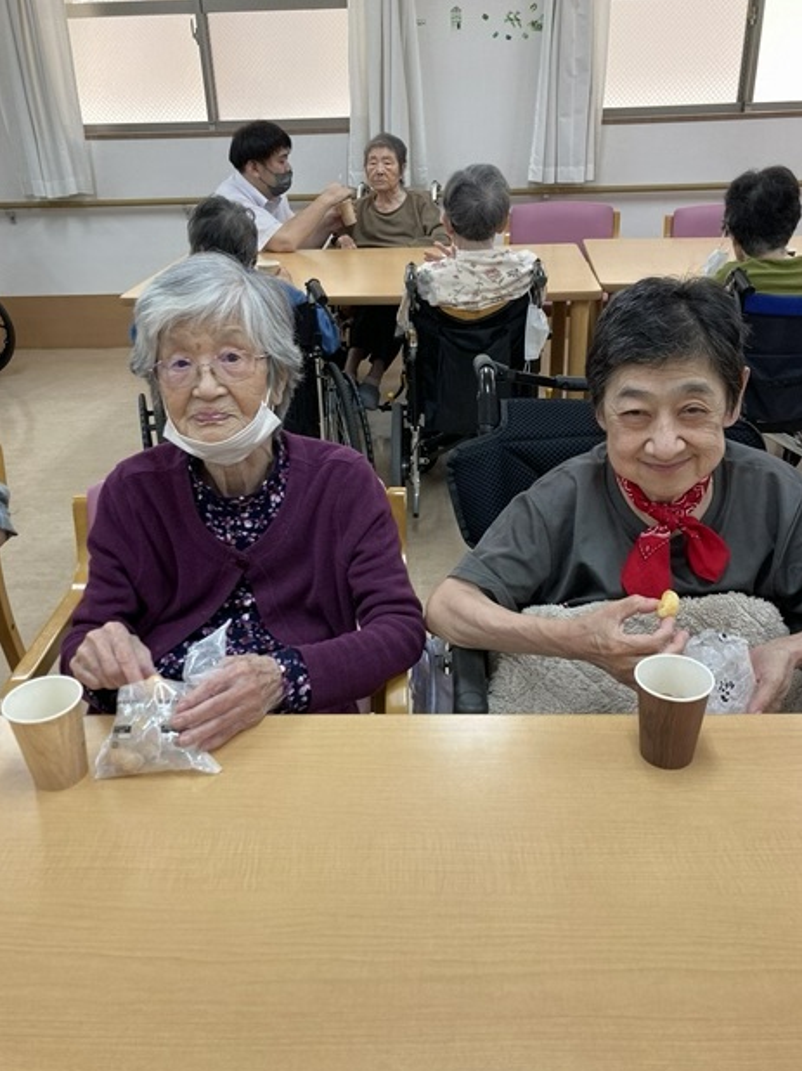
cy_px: 541
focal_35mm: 29
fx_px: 896
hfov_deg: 48.2
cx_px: 402
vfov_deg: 61.7
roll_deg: +1.9
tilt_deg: -25.4
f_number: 1.8
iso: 64
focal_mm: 3.99
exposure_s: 1/60
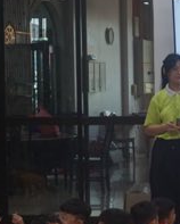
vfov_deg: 14.0
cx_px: 242
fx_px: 911
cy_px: 132
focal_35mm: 137
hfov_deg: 11.0
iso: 2000
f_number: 5.6
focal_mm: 40
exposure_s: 1/160
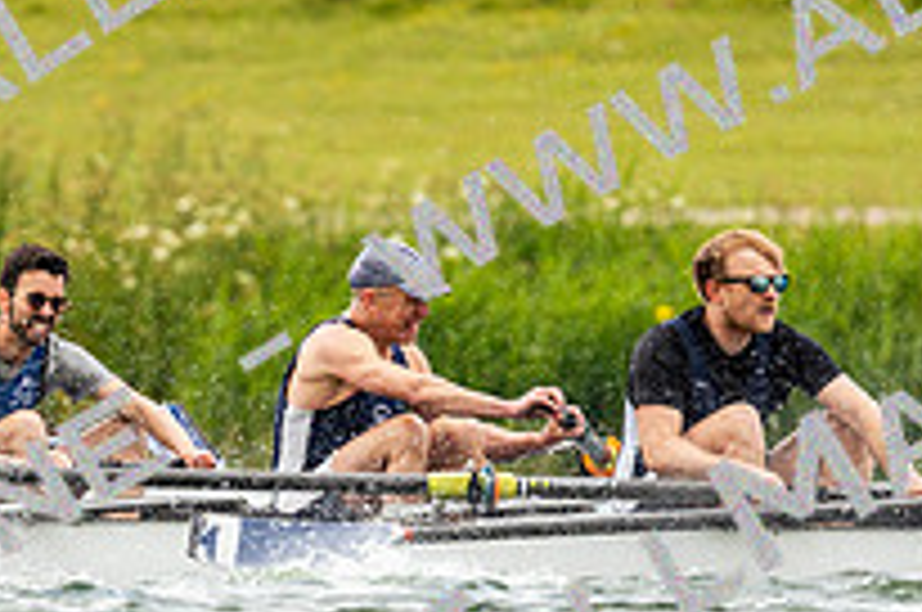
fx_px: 40095
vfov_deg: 0.9
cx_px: 36
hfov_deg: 1.3
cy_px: 376
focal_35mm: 1568
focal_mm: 553
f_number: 6.3
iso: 640
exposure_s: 1/2000
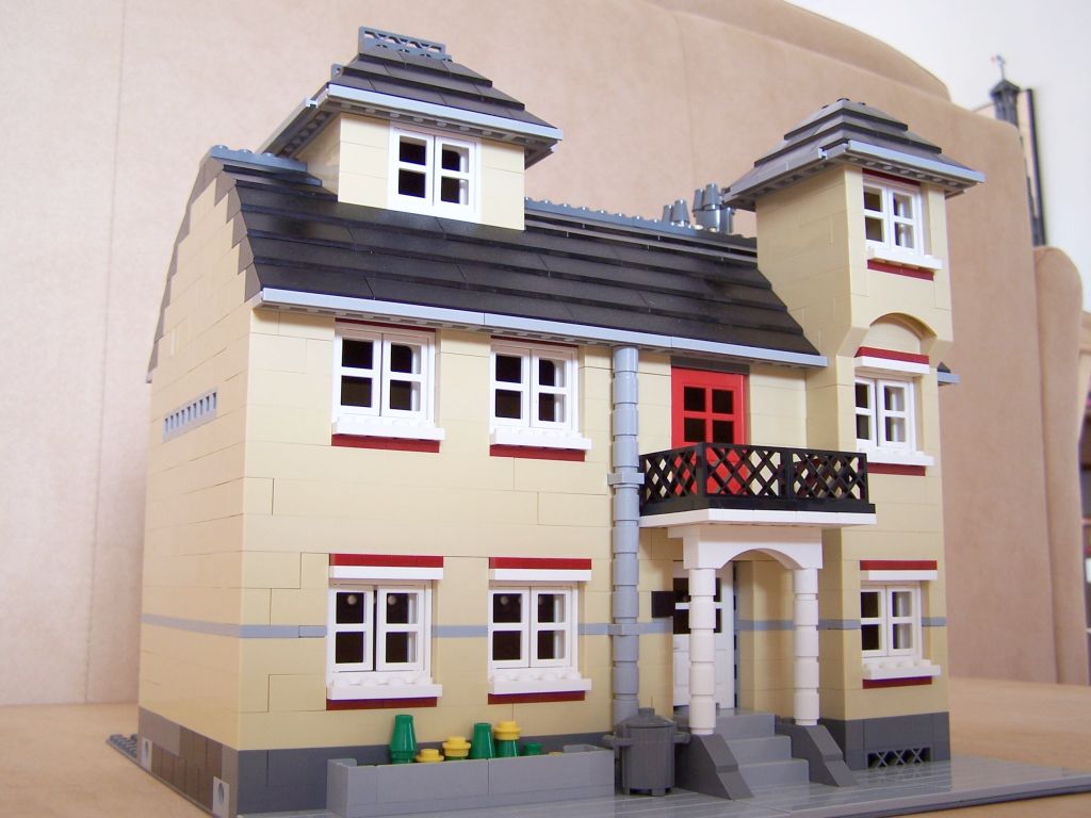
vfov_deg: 37.7
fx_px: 1198
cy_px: 409
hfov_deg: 49.0
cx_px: 546
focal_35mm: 38
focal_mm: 6.3
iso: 80
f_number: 2.8
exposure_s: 1/6
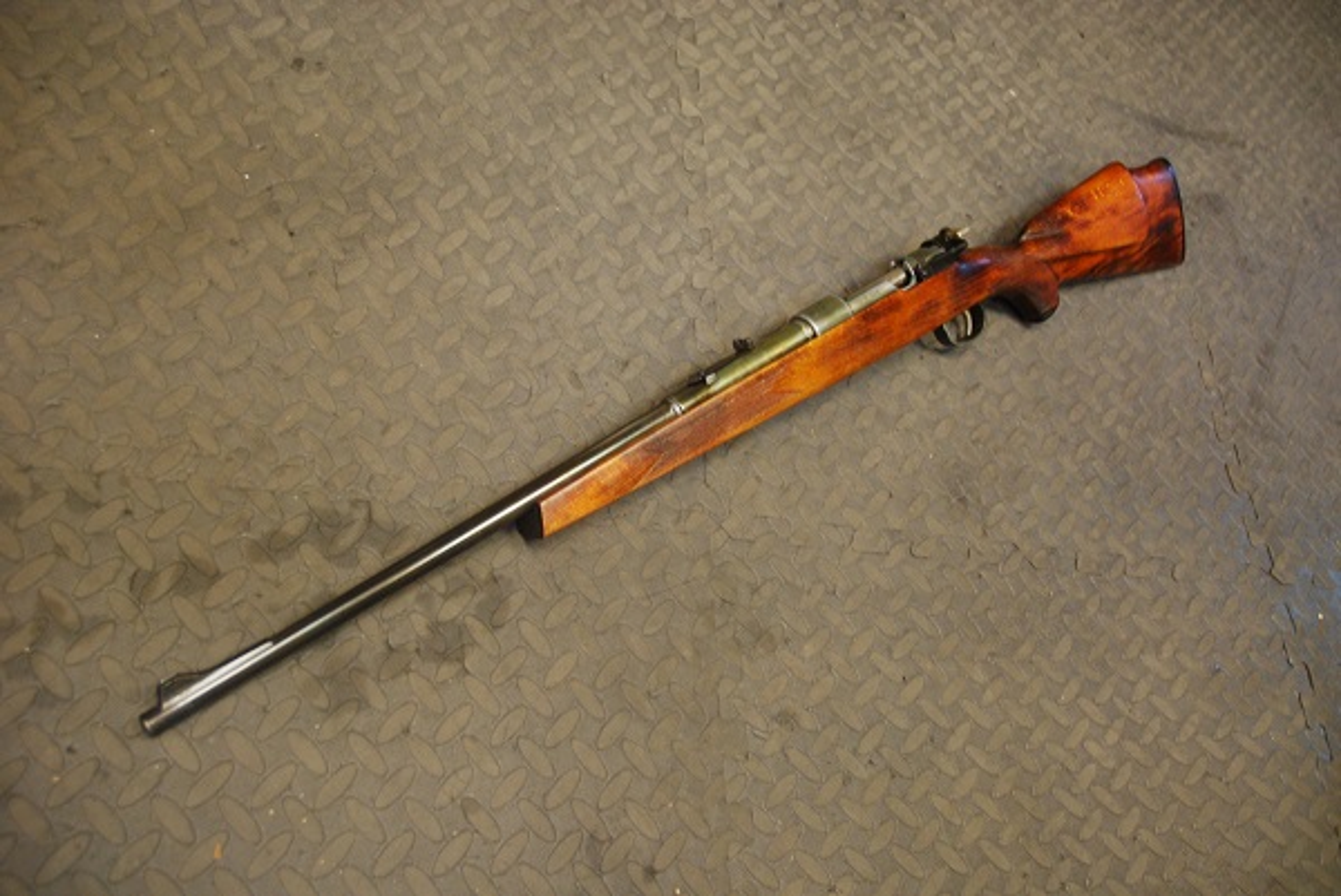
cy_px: 448
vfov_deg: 40.0
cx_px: 670
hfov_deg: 57.2
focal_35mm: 33
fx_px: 1230
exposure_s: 1/30
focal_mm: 22
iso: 800
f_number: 3.8
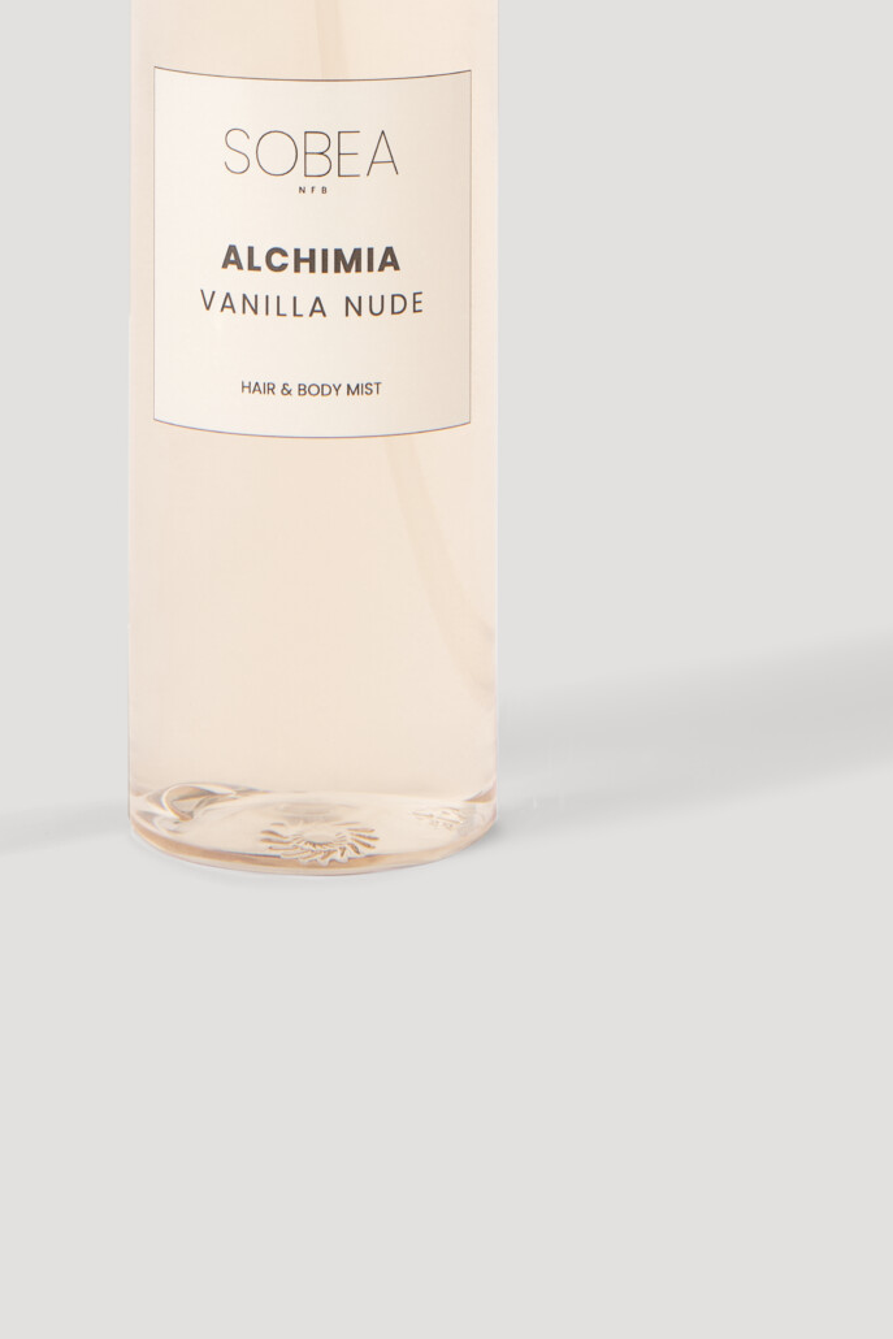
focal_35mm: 174
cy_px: 92
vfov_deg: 11.7
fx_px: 6472
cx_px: 332
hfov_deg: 7.9
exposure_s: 1/125
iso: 200
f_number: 20
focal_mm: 70
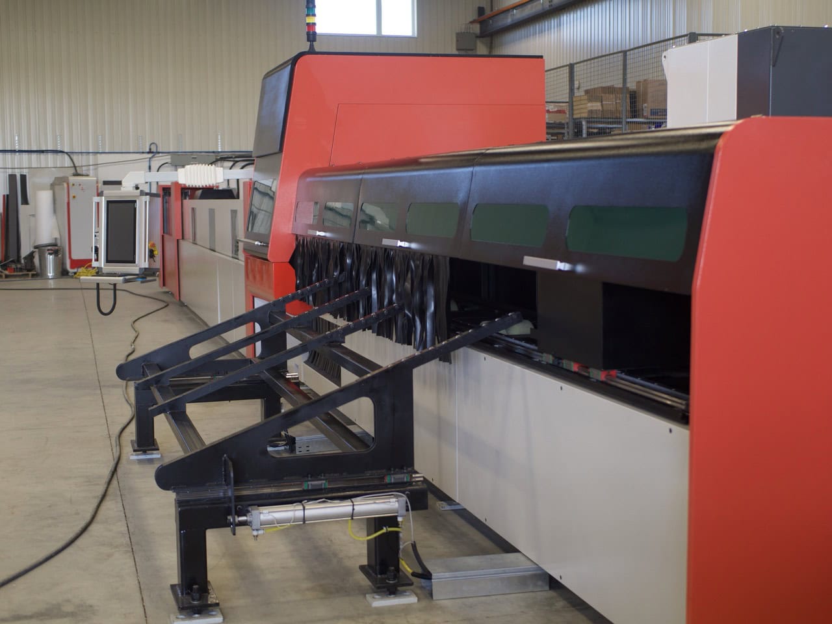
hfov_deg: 38.2
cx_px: 416
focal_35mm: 50
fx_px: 1202
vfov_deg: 29.1
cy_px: 312
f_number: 2
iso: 200
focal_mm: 25
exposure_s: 1/125
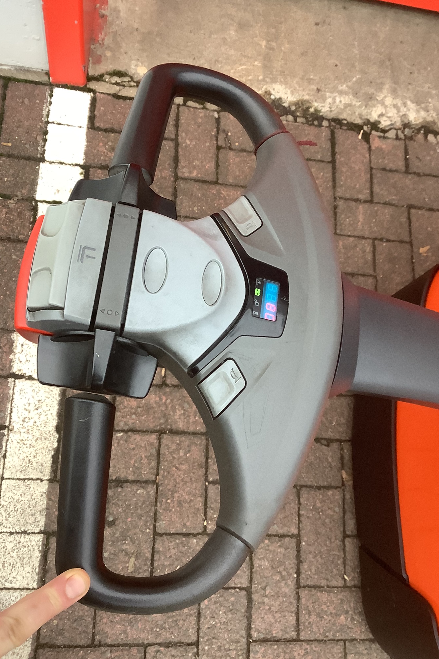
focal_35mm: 33
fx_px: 604
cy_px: 331
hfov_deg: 39.9
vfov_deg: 57.2
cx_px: 241
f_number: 2.4
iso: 125
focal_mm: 3.3
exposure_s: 1/50
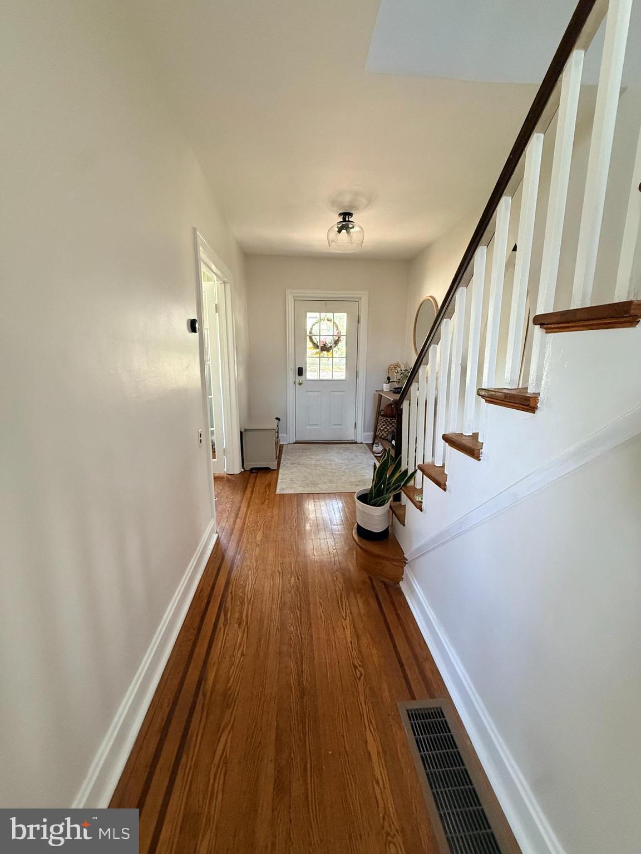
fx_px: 346
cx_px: 320
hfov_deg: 85.7
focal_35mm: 14
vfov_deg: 102.1
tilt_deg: -11.0
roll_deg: -1.4
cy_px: 427
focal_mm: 2.22
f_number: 2.2
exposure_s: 1/60
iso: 400
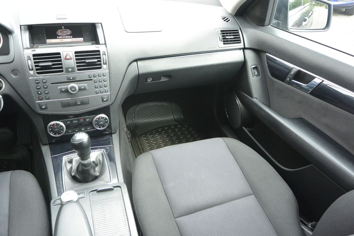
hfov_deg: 67.4
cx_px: 177
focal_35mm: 27
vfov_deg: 47.9
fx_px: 266
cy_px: 118
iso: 400
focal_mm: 10
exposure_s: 1/100
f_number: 3.5
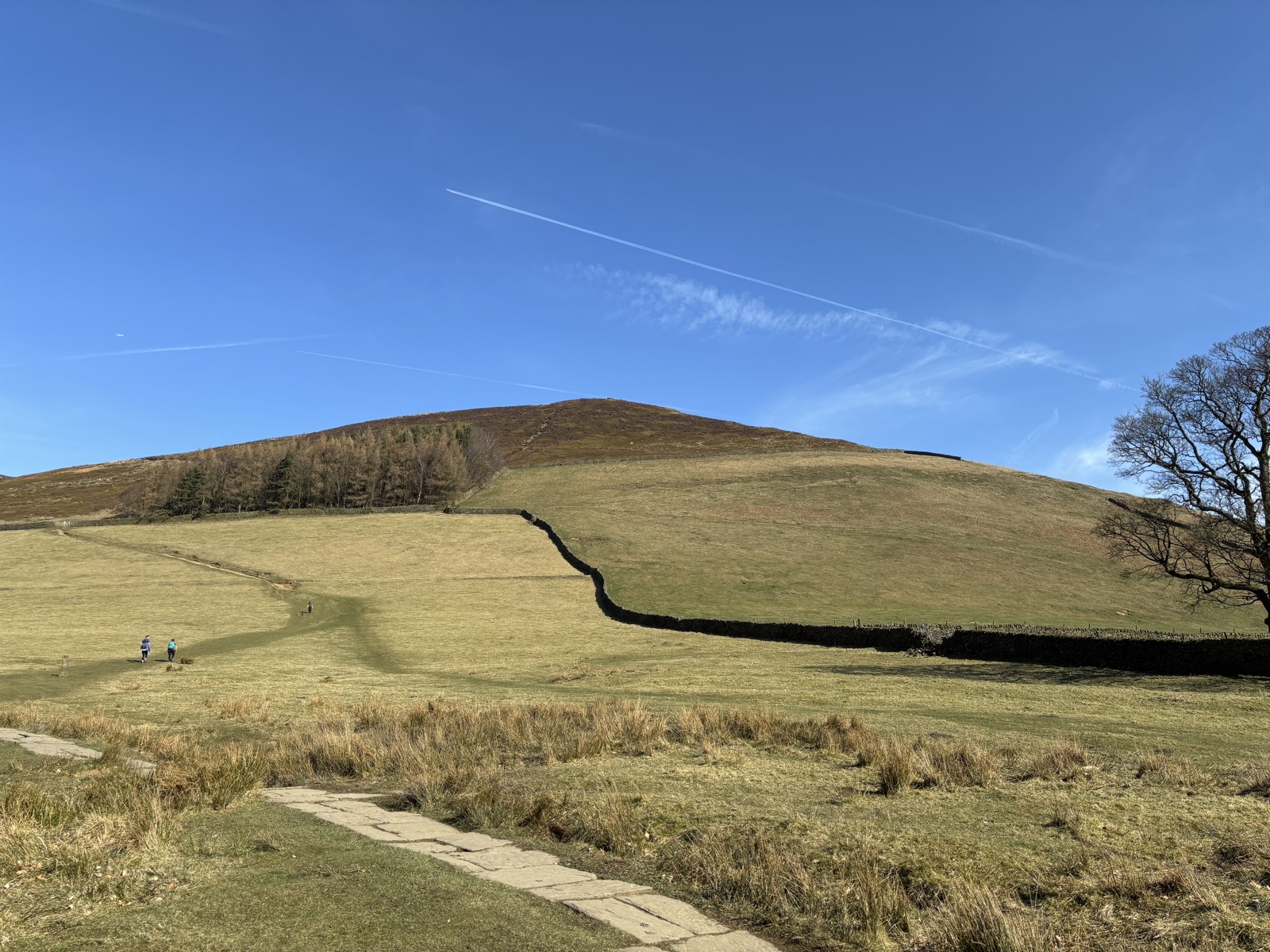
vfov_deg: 53.1
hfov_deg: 67.3
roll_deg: +0.5
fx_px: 954
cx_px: 635
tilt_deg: +16.9
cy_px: 476
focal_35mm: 26
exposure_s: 1/2778
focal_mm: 5.96
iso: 50
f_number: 1.6
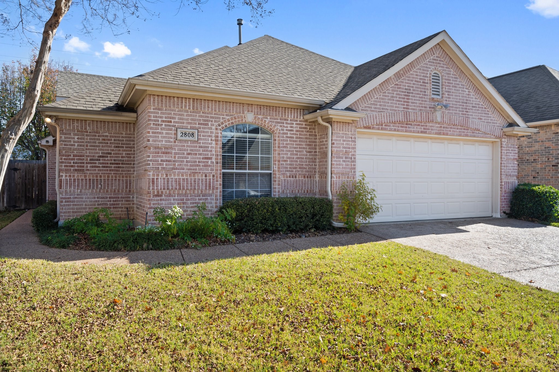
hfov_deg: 71.5
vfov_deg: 51.3
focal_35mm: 25
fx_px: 388
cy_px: 186
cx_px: 280
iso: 160
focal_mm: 25
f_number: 9
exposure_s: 1/100
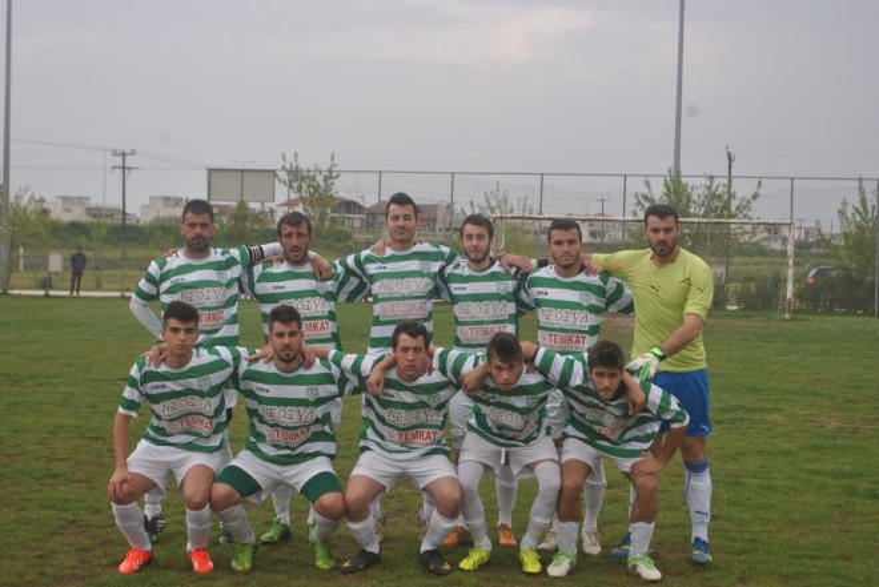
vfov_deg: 19.8
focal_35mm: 69
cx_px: 440
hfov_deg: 29.2
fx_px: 1686
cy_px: 294
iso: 100
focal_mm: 46
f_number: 6.3
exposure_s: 1/160
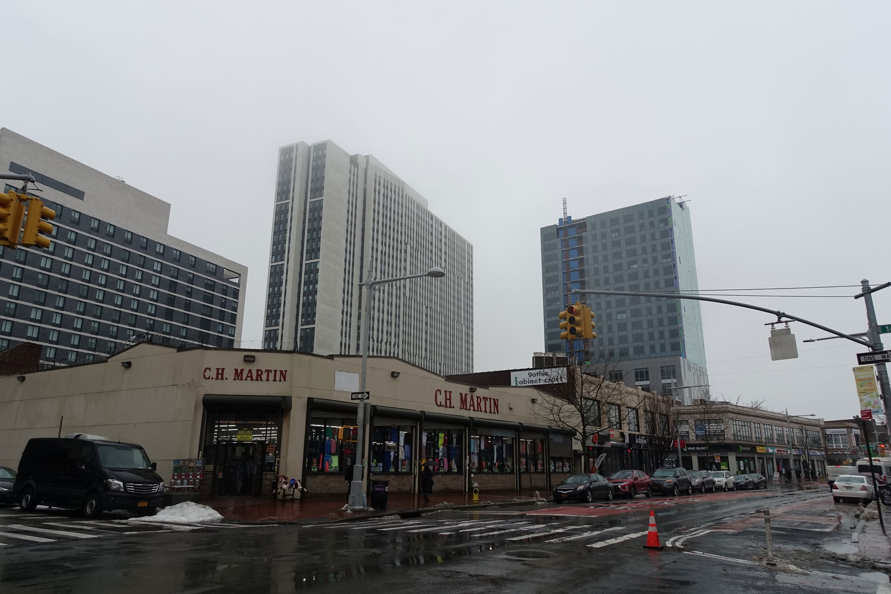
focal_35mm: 24
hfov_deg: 73.7
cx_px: 446
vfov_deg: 53.1
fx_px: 594
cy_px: 297
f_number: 2.8
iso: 125
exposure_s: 1/640
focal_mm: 8.8
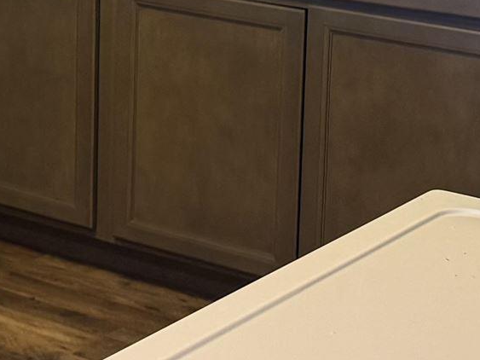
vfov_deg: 11.0
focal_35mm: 131
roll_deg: +0.4
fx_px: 1816
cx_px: -240
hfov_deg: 14.1
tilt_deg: -5.8
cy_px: -144
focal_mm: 6.76
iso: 200
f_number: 1.78
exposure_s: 1/60
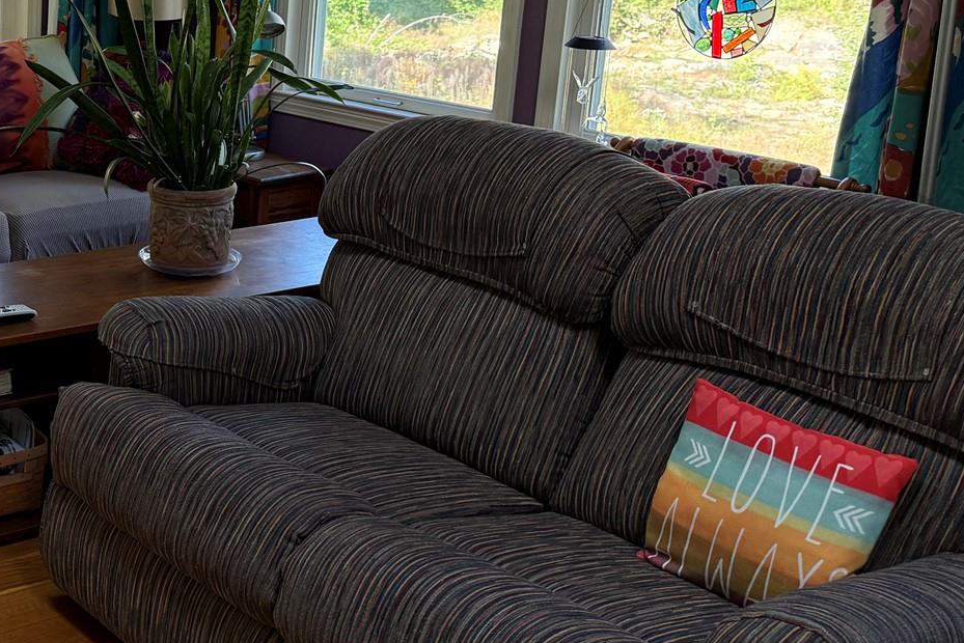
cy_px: 230
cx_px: -26
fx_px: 1473
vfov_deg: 24.5
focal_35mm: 55
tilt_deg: -15.4
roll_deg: +1.4
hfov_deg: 32.9
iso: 160
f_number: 1.78
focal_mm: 6.76
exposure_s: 1/121
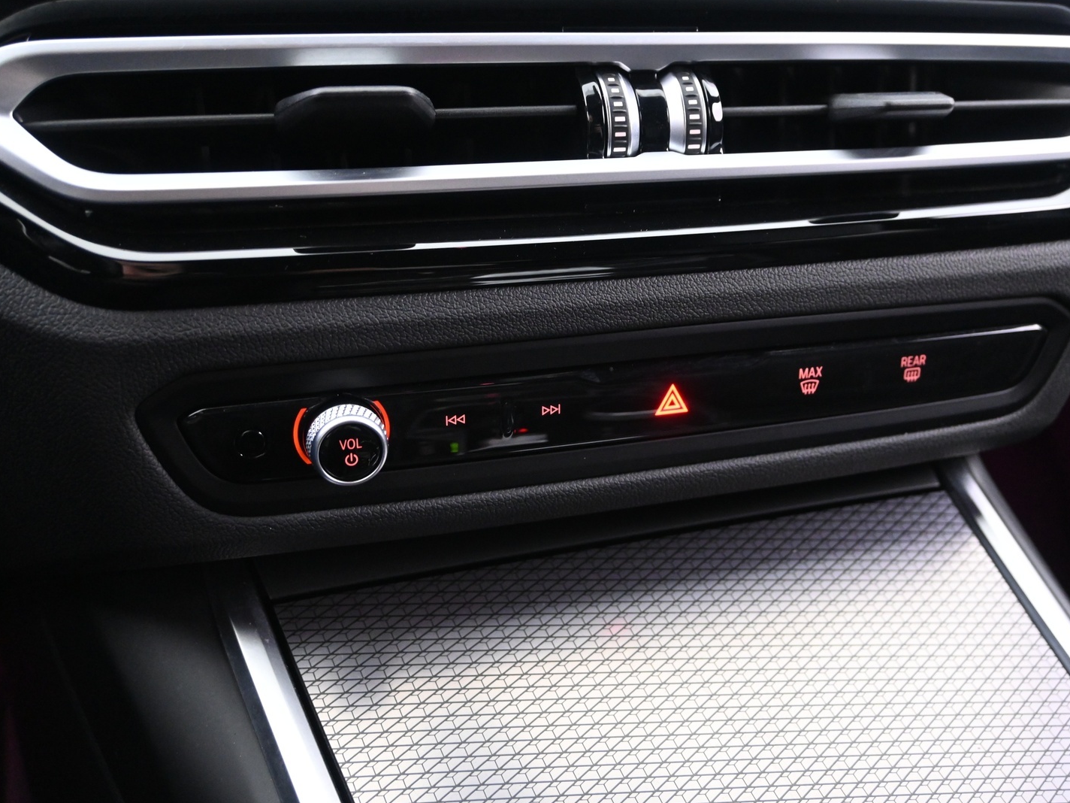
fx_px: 1090
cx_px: 599
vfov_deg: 40.4
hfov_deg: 52.1
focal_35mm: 35
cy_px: 403
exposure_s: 1/8
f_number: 4
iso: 3200
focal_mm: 21.5
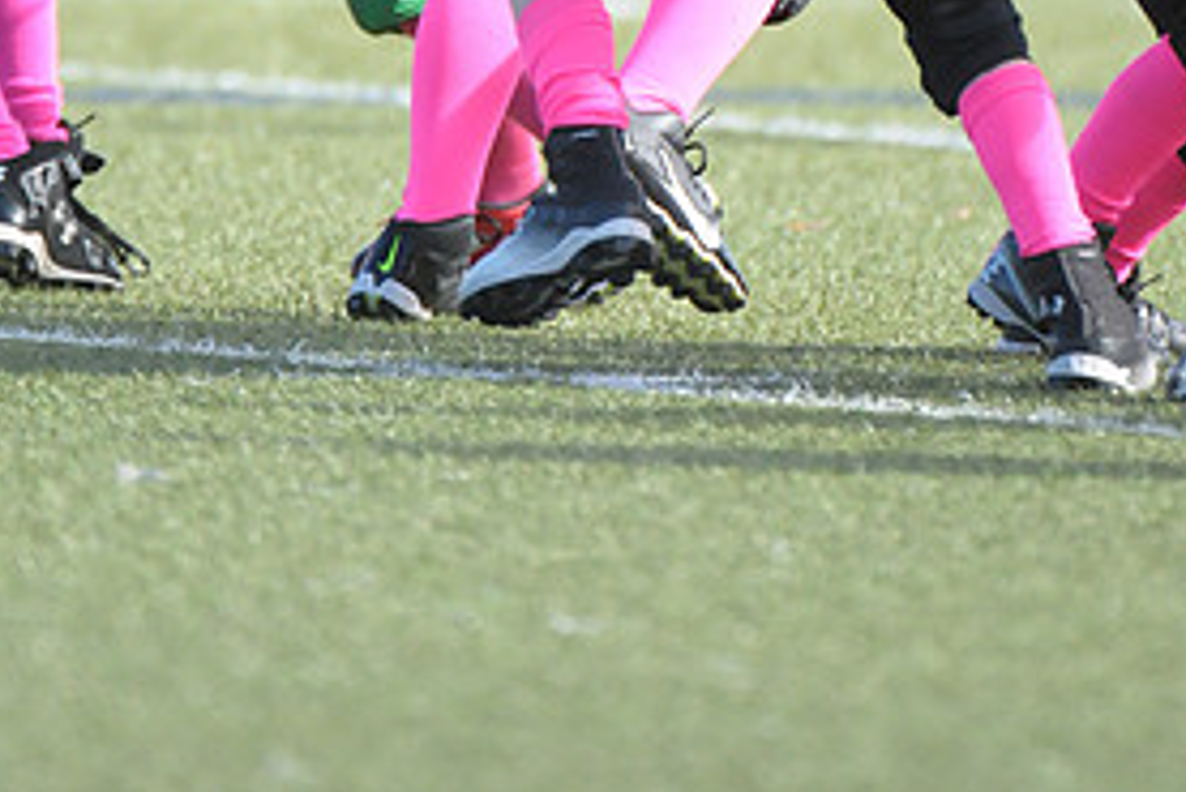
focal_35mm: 1254
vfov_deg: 1.1
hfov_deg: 1.6
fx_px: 41332
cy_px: -372
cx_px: 696
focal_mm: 400
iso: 1600
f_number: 4
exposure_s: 1/3200
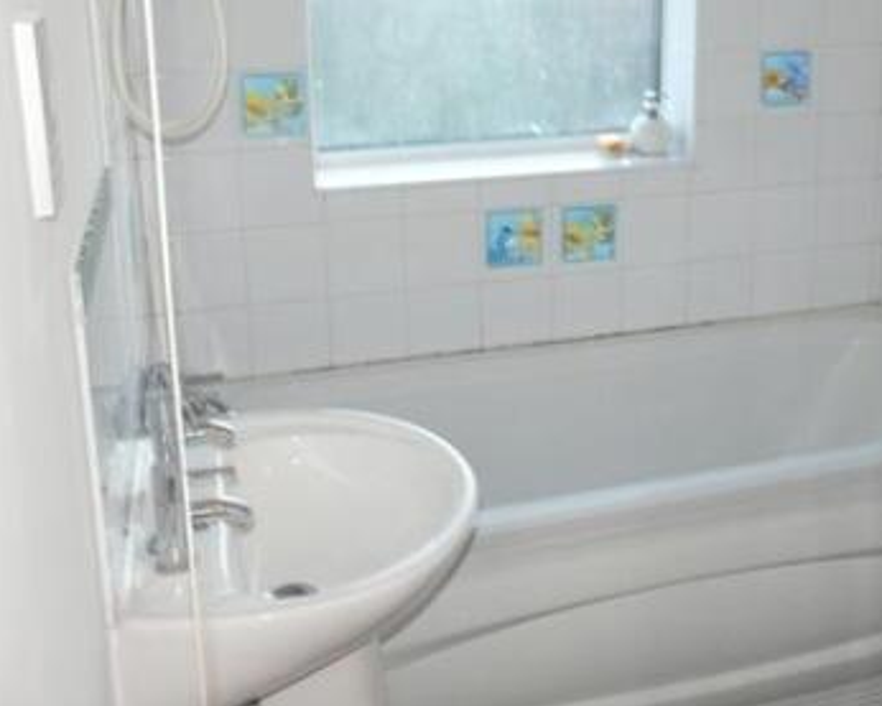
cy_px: 167
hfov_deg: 39.6
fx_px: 1201
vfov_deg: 32.1
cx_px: 623
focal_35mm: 46
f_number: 2.8
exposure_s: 1/15
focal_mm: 4.6
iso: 100
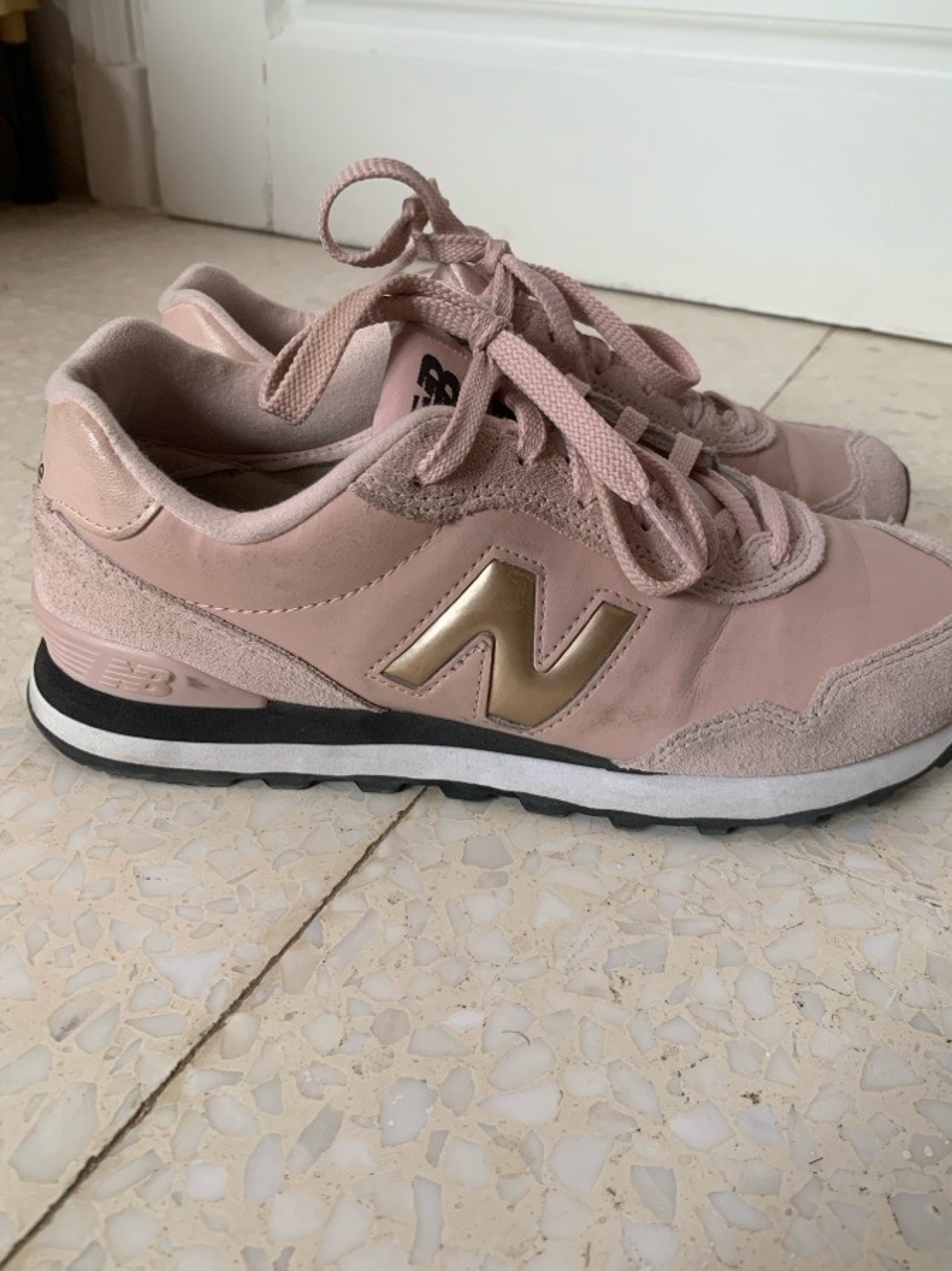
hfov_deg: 48.2
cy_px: 640
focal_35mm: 29
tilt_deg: -31.1
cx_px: 502
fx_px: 1064
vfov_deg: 61.7
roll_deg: -3.1
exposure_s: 1/106
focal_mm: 4.25
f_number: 1.8
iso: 100
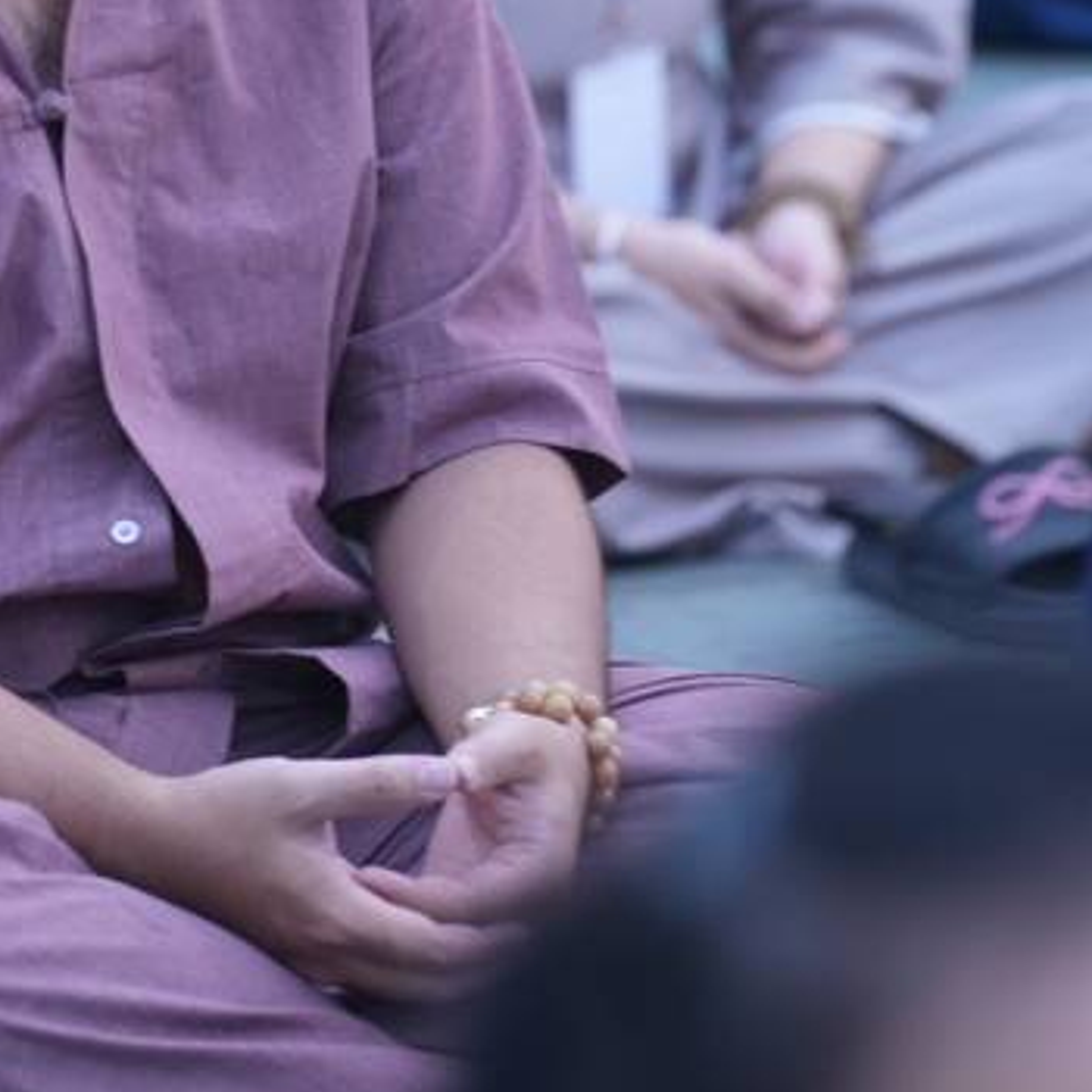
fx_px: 10636
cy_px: 195
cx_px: 162
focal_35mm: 298
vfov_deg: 5.9
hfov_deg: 5.9
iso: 1250
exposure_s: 1/125
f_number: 3.2
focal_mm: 126
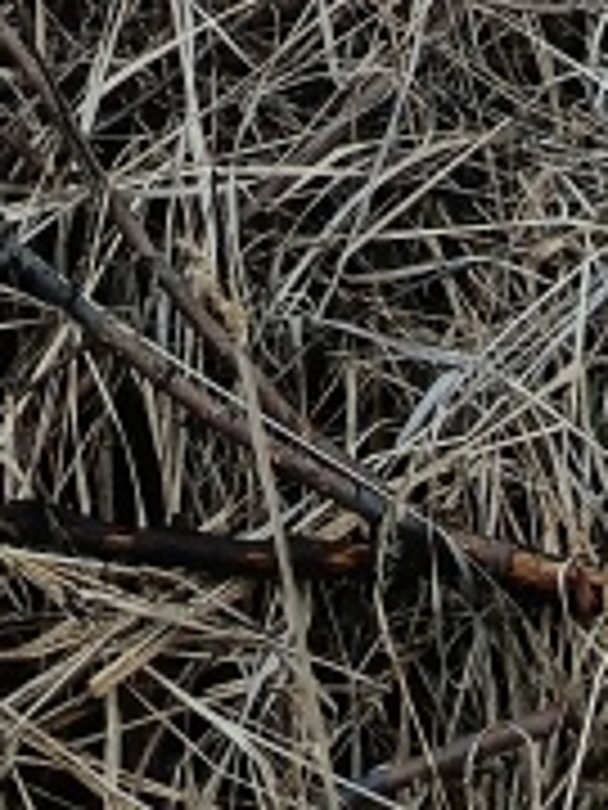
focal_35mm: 133
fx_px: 3115
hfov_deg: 11.1
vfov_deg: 11.4
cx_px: 225
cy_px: -1332
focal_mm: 5.24
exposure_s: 1/192
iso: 50
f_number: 1.7
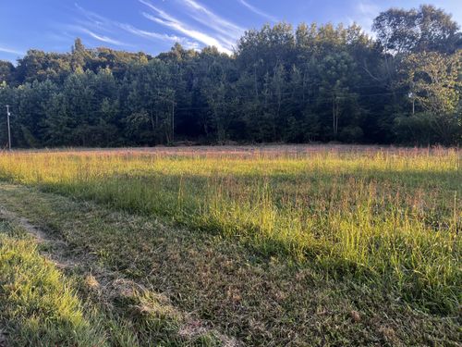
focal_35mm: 26
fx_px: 347
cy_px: 174
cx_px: 231
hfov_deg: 67.3
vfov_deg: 53.1
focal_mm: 5.7
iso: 40
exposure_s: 1/231
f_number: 1.5
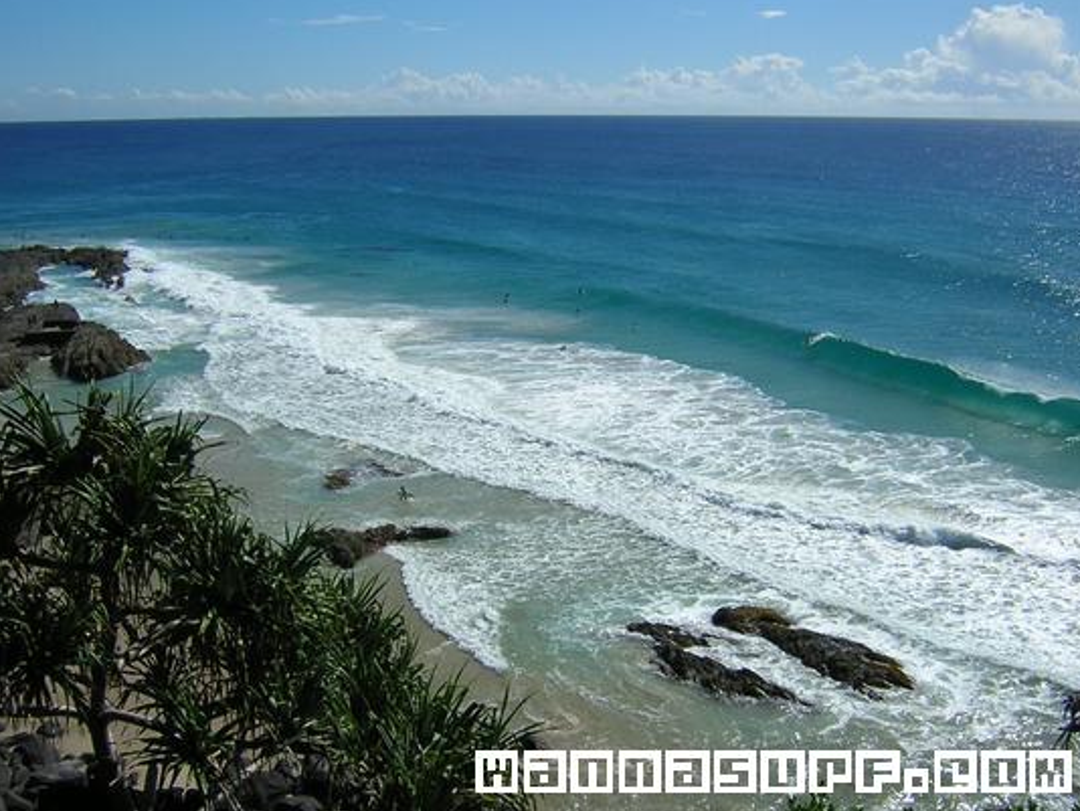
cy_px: 402
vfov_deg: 38.7
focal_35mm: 37
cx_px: 549
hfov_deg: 50.1
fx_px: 1155
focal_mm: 4.7
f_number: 5.2
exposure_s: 1/738
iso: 100
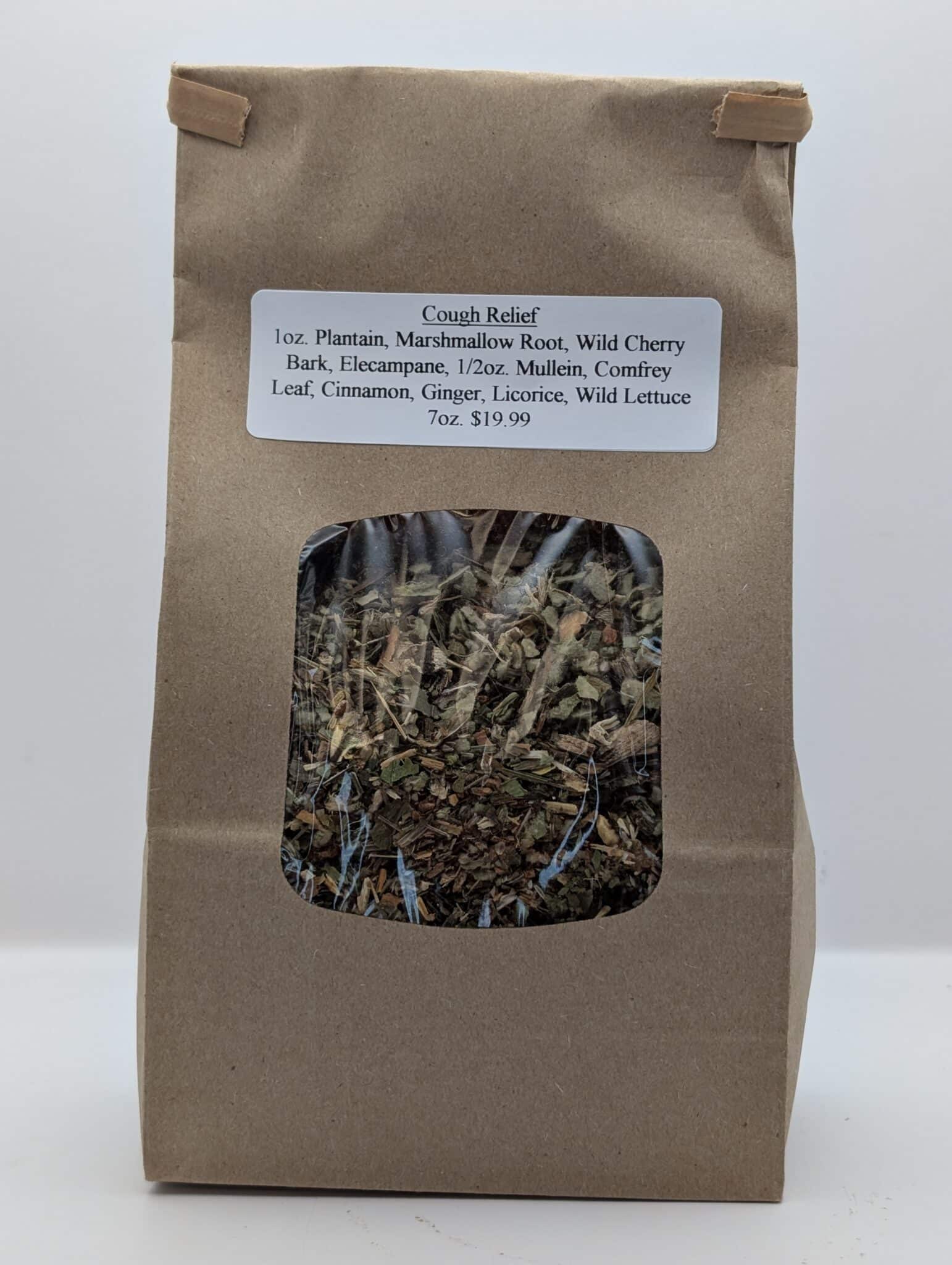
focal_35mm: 49
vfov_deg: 38.9
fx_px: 1792
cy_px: 632
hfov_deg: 29.7
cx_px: 476
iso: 80
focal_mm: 6.9
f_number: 1.68
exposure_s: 1/52.3
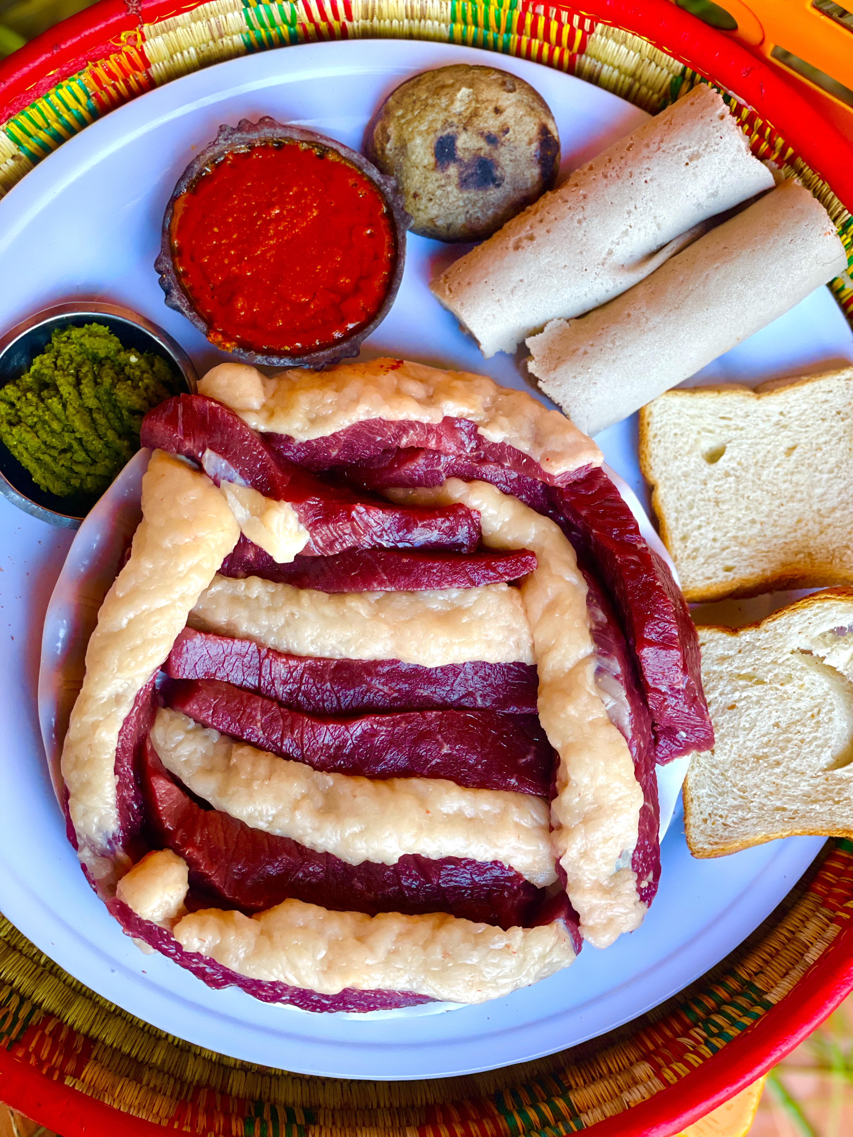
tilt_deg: -82.4
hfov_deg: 28.0
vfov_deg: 36.8
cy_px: 568
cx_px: 426
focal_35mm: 52
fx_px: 1708
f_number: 2
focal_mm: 6
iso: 125
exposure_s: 1/122
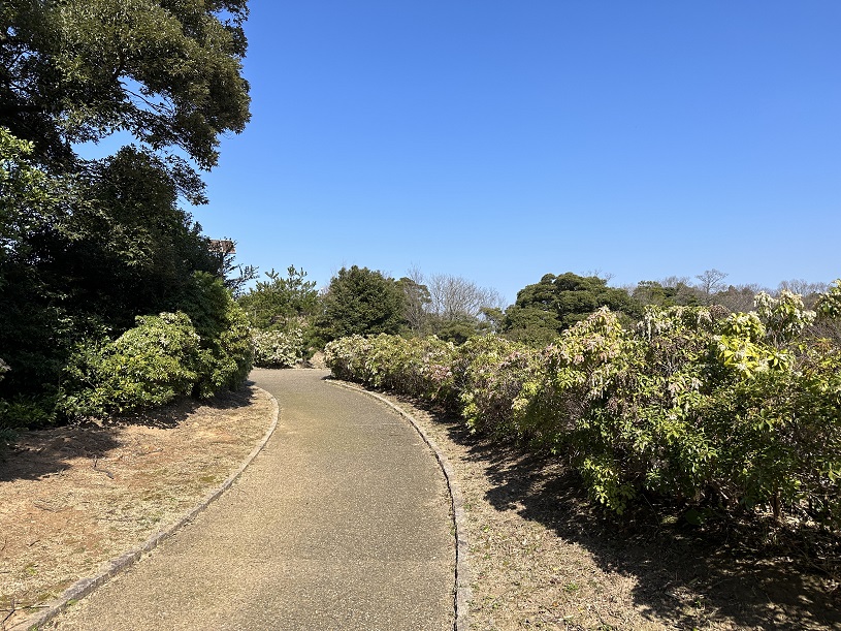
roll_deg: +0.7
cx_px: 420
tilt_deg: +2.7
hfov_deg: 71.6
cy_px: 316
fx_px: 583
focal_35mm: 24
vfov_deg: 56.8
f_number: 1.78
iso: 80
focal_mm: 6.86
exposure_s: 1/3597
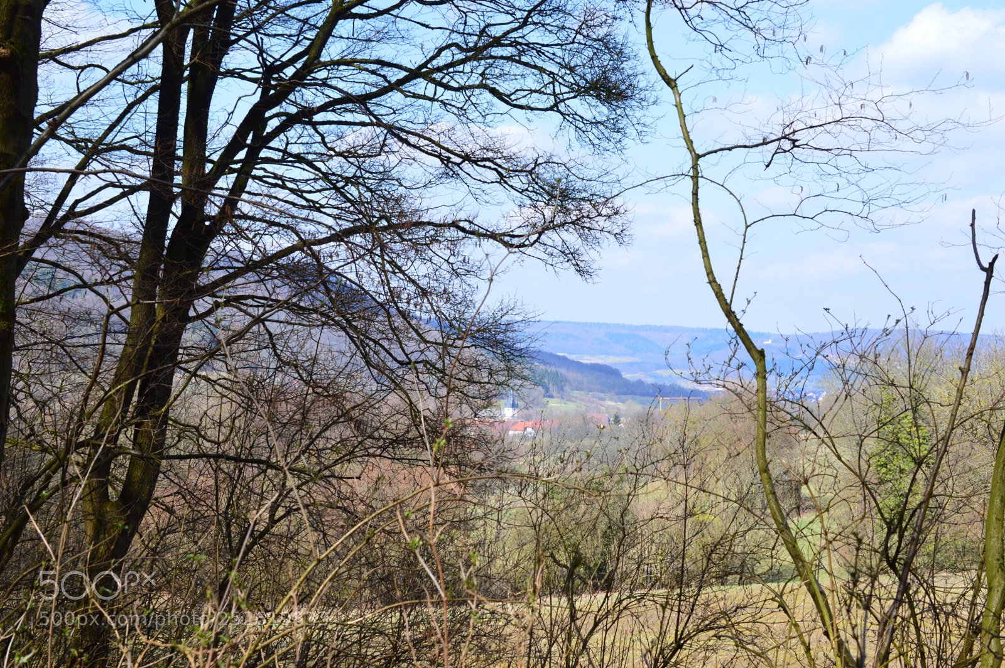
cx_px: 502
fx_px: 1674
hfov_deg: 33.4
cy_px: 334
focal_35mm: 60
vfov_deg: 22.6
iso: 400
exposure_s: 1/400
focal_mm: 40
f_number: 11
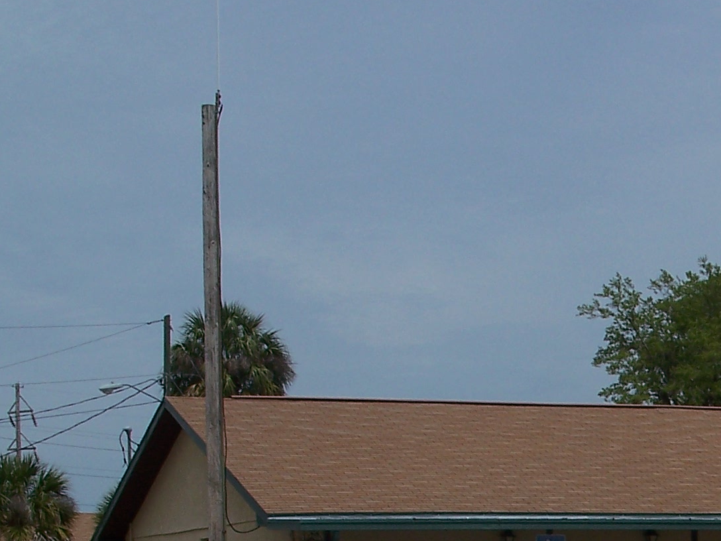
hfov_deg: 16.7
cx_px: 954
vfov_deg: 12.8
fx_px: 2312
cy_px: 759
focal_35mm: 111
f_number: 5.6
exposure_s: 1/800
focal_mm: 7.8
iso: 64
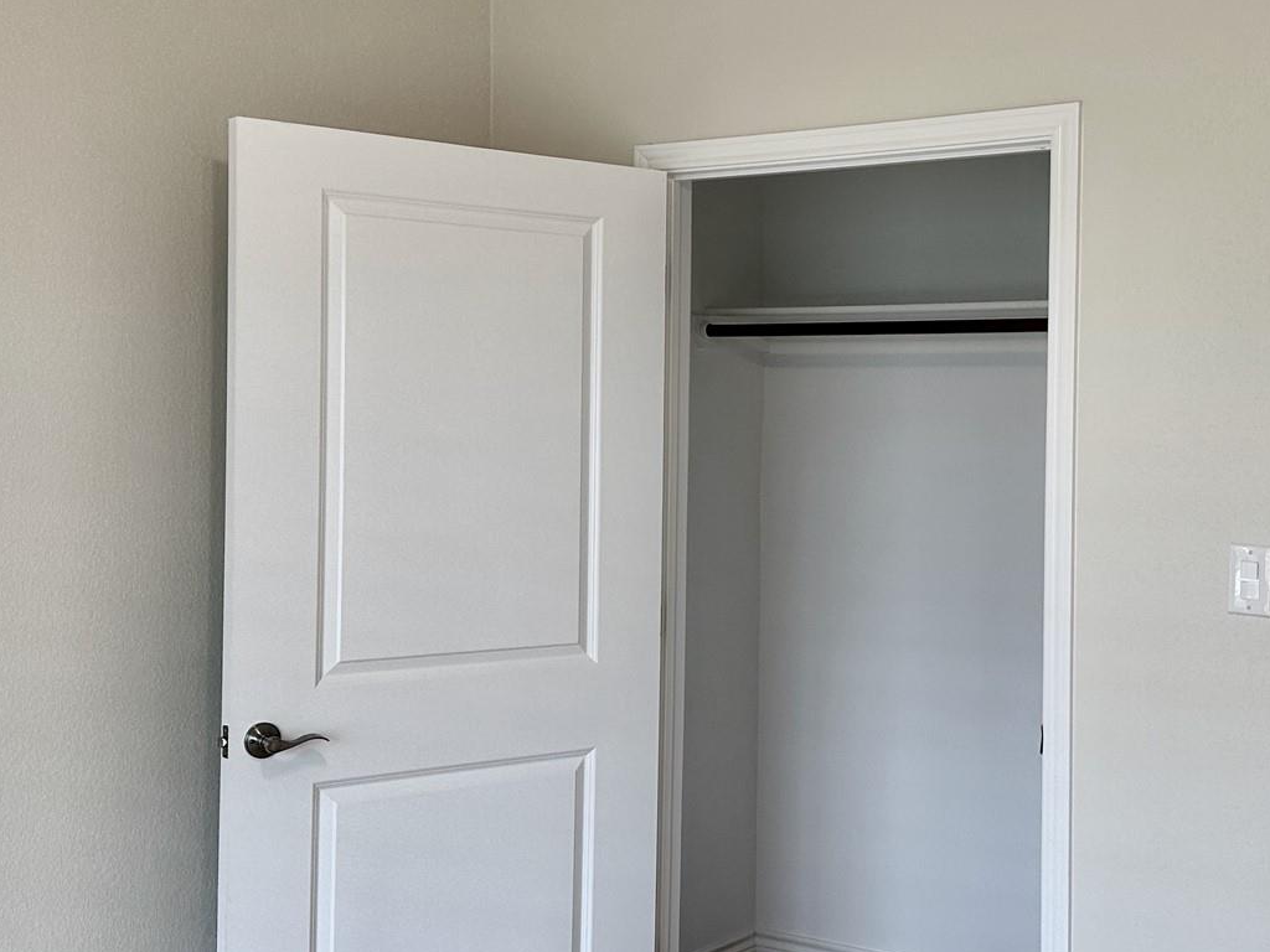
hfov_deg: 39.4
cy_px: 433
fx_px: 1761
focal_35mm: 48
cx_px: 806
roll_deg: -0.6
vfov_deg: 30.2
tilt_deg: -0.2
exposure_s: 1/120
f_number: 1.78
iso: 80
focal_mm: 6.86
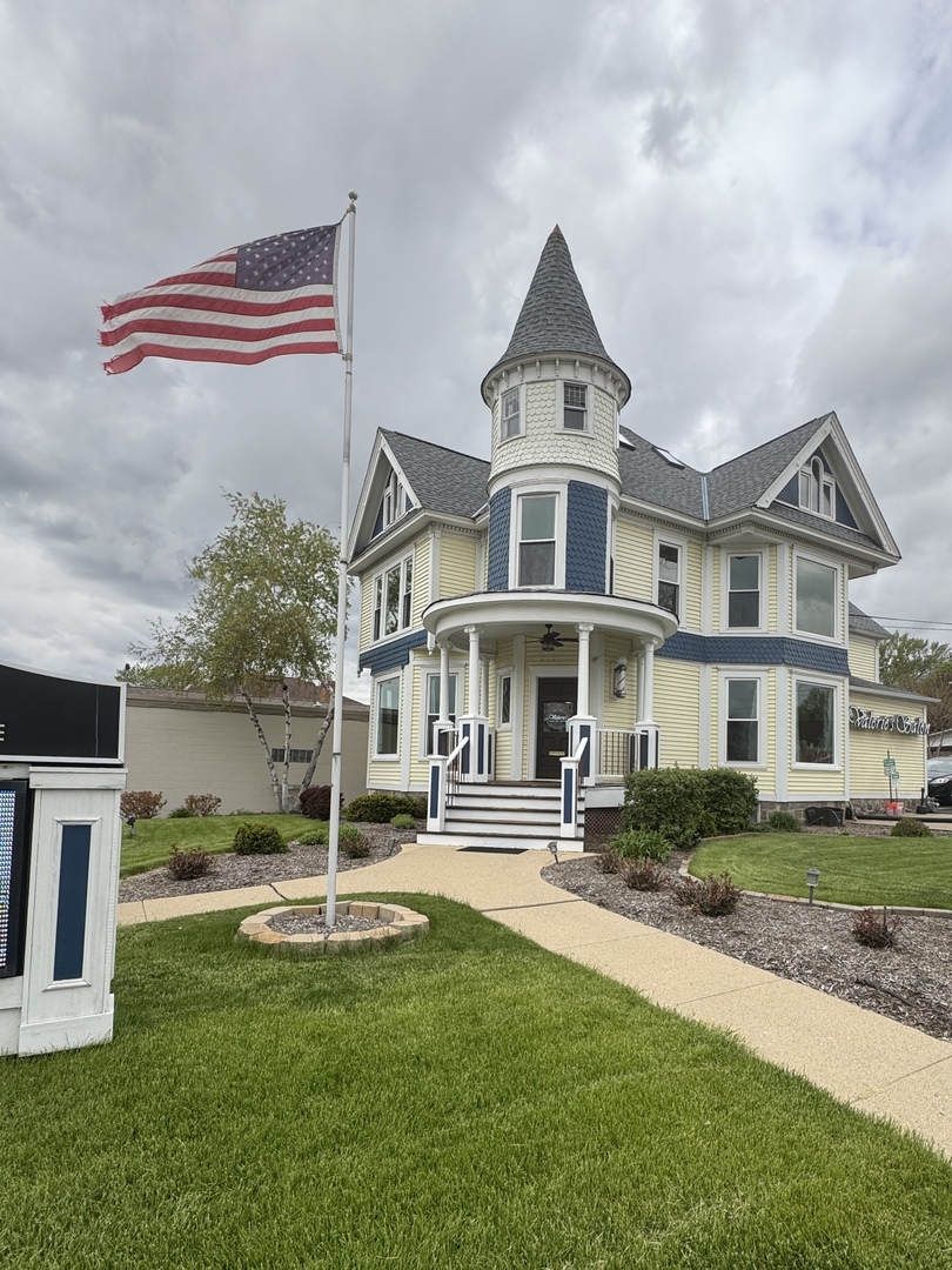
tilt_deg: +1.4
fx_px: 513
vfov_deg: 102.1
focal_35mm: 14
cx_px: 476
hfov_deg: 85.7
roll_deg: -1.4
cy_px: 635
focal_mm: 2.22
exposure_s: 1/1420
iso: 50
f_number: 2.2
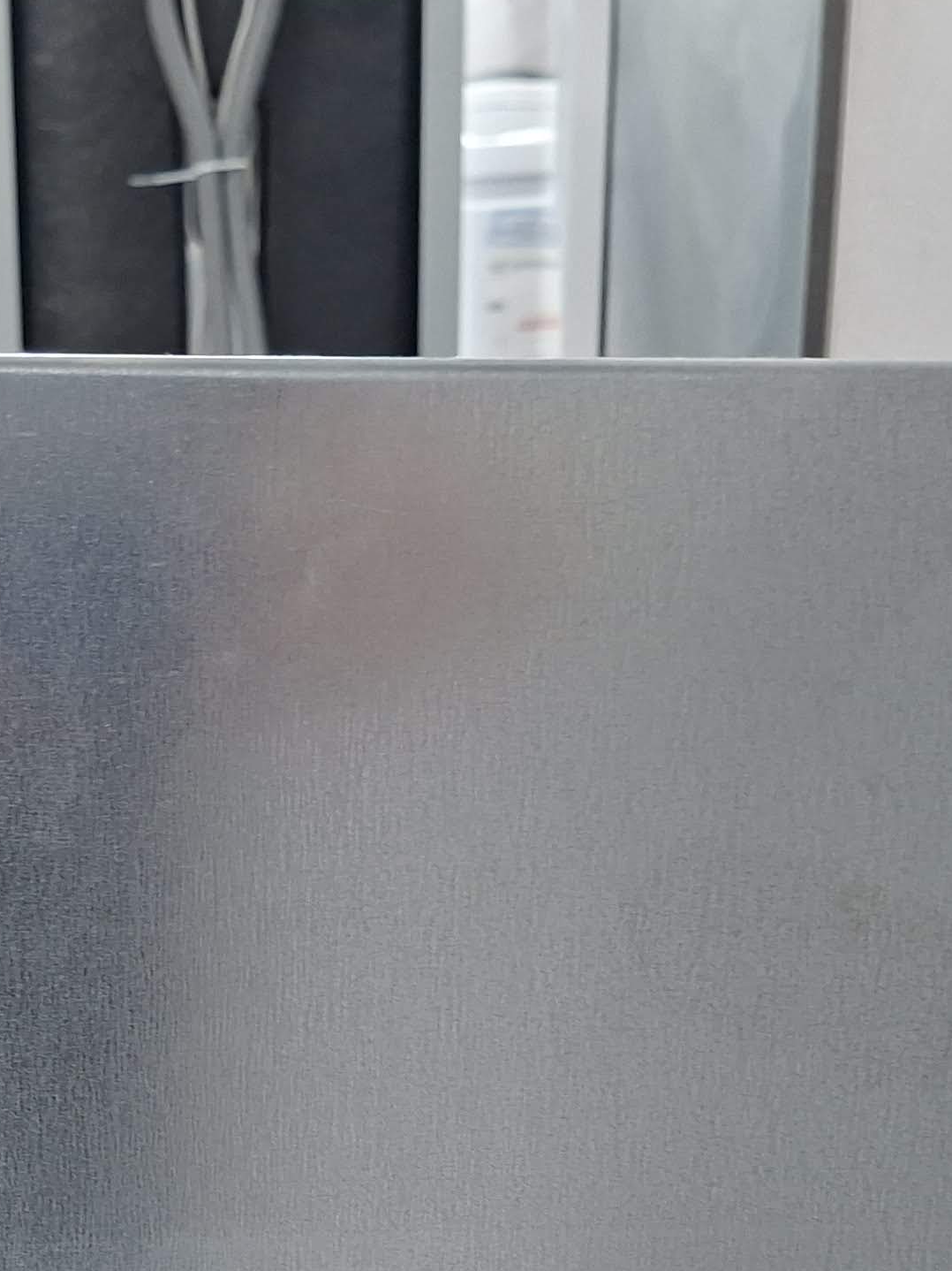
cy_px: 1247
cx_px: 156
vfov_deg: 28.5
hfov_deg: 22.5
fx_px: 2348
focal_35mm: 64
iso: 320
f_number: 1.8
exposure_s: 1/33
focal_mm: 5.54
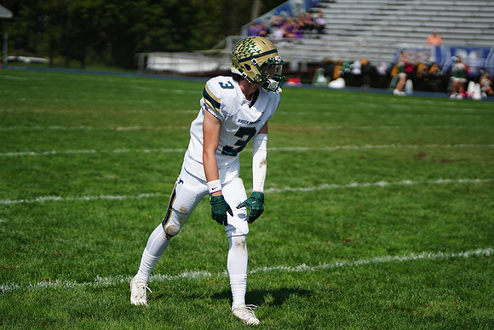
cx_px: 247
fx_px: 1921
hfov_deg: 14.7
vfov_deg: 9.8
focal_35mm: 140
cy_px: 165
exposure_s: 1/8000
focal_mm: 140
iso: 400
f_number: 2.8
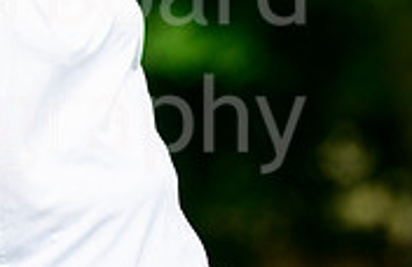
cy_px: -76
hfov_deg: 1.5
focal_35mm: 1392
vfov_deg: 1.0
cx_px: 57
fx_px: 15792
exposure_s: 1/2000
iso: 400
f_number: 5.6
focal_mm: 360
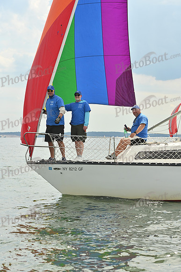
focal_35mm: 100
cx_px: 90
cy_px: 136
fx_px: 754
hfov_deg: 13.7
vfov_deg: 20.4
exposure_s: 1/1250
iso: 320
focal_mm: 100
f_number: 8
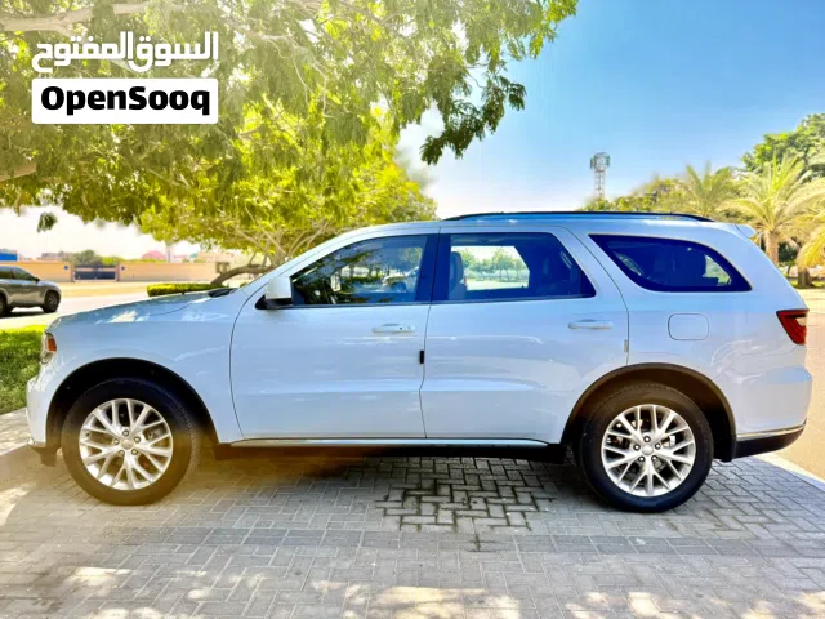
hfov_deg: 71.6
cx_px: 412
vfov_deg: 56.8
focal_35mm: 24
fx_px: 572
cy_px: 310
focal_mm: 6.76
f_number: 1.78
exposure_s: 1/2232
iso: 100
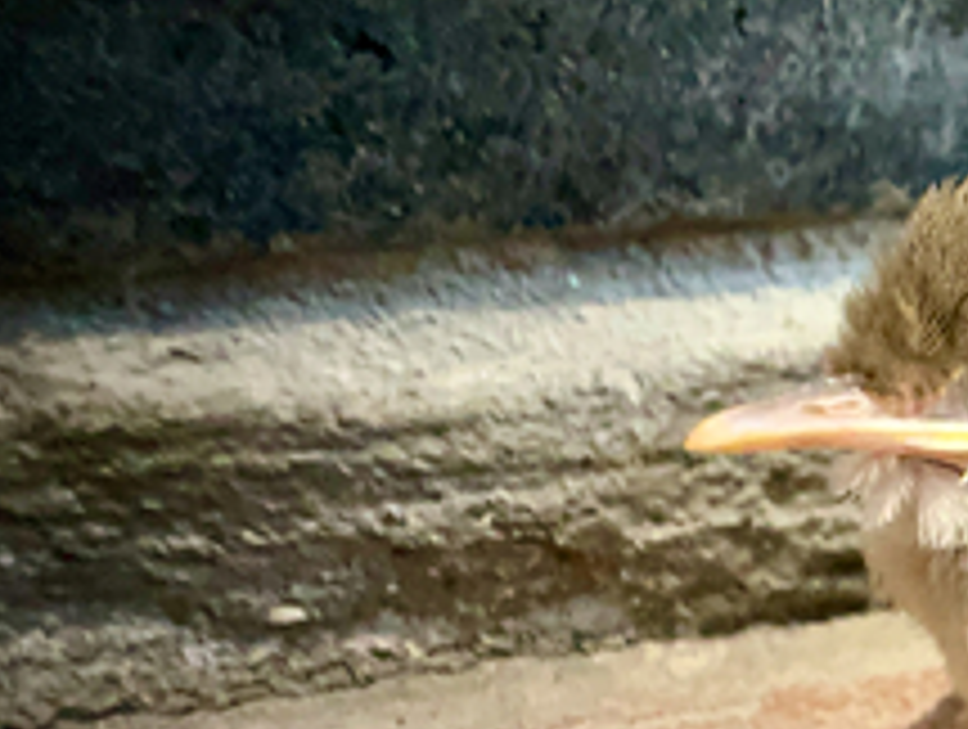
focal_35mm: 39
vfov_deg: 36.9
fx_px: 1092
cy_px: 333
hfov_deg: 32.8
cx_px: 1310
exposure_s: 1/30
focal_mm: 2.22
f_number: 2.2
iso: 1000
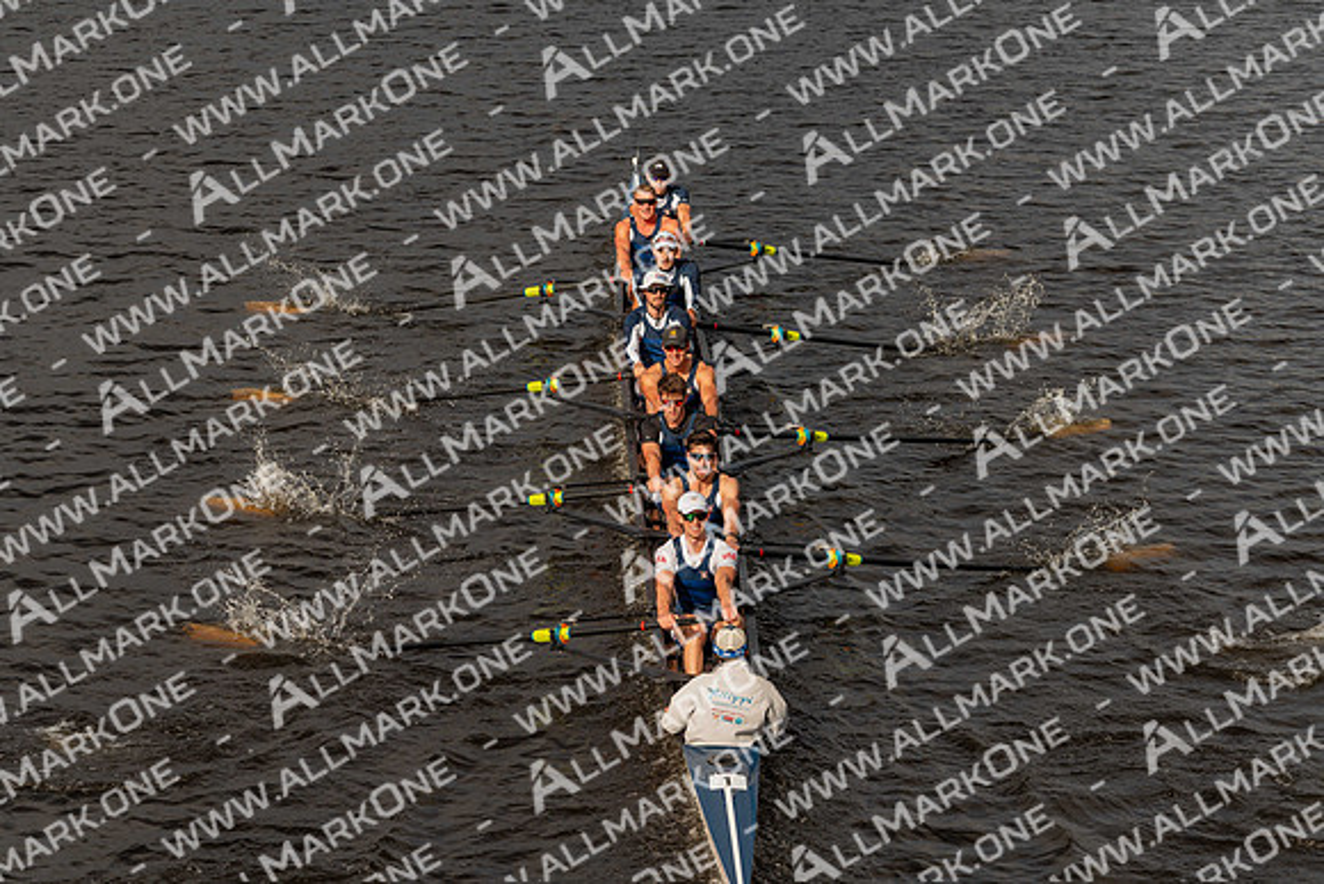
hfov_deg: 18.1
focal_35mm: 113
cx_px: 662
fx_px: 4157
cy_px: 442
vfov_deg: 12.1
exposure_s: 1/2500
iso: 250
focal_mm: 113
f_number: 5
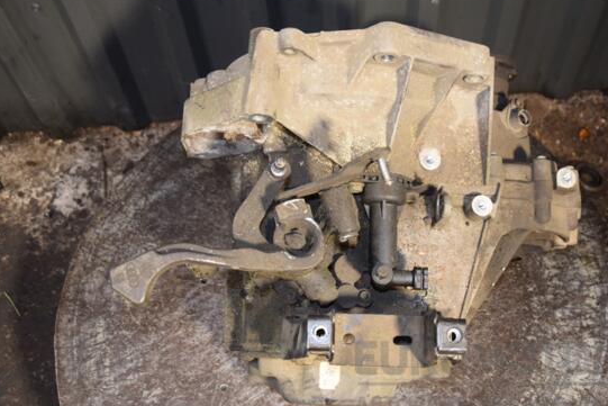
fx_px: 702
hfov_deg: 46.8
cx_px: 334
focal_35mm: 42
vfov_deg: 32.2
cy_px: 208
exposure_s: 1/80
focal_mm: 25
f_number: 5
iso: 800
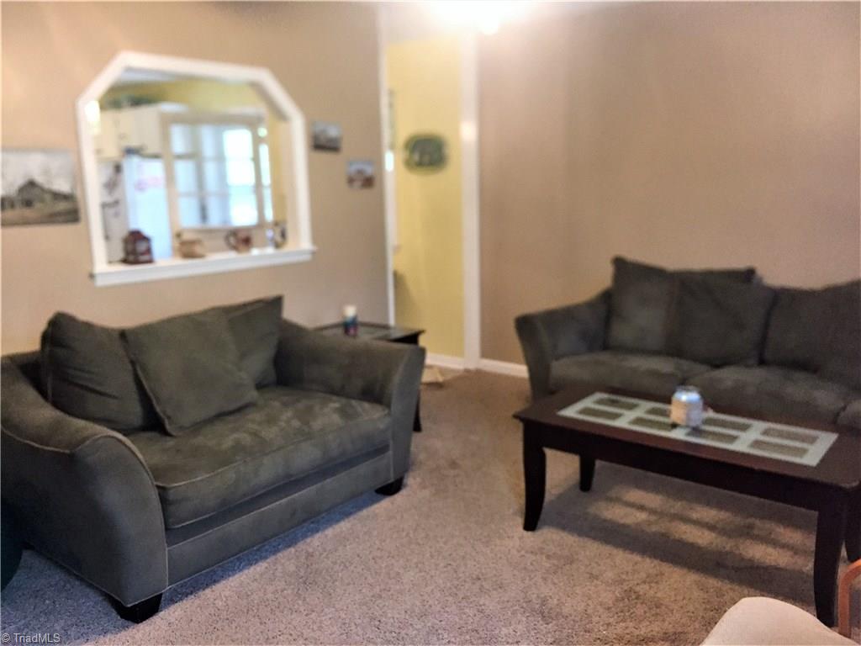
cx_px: 430
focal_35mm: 29
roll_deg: +2.0
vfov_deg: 48.2
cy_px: 323
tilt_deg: -12.2
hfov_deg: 61.7
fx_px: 721
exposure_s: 1/30
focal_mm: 4.15
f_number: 2.2
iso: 250
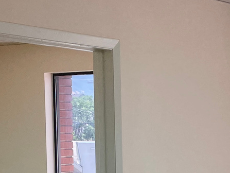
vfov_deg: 12.0
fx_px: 791
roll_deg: +0.7
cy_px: 247
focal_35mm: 119
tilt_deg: -7.6
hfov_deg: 16.4
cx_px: 180
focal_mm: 4.2
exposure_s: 1/120
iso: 32
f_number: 1.6
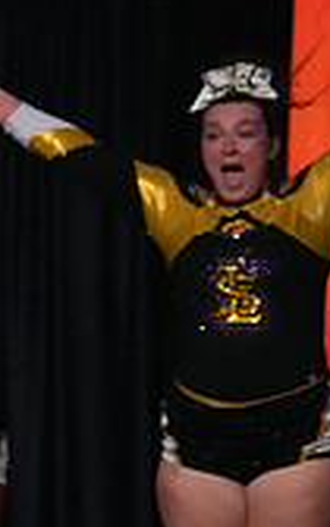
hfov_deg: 1.7
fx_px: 11109
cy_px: 391
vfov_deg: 2.7
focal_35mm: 772
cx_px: -553
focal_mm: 220
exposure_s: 1/1250
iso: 16000
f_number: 5.6
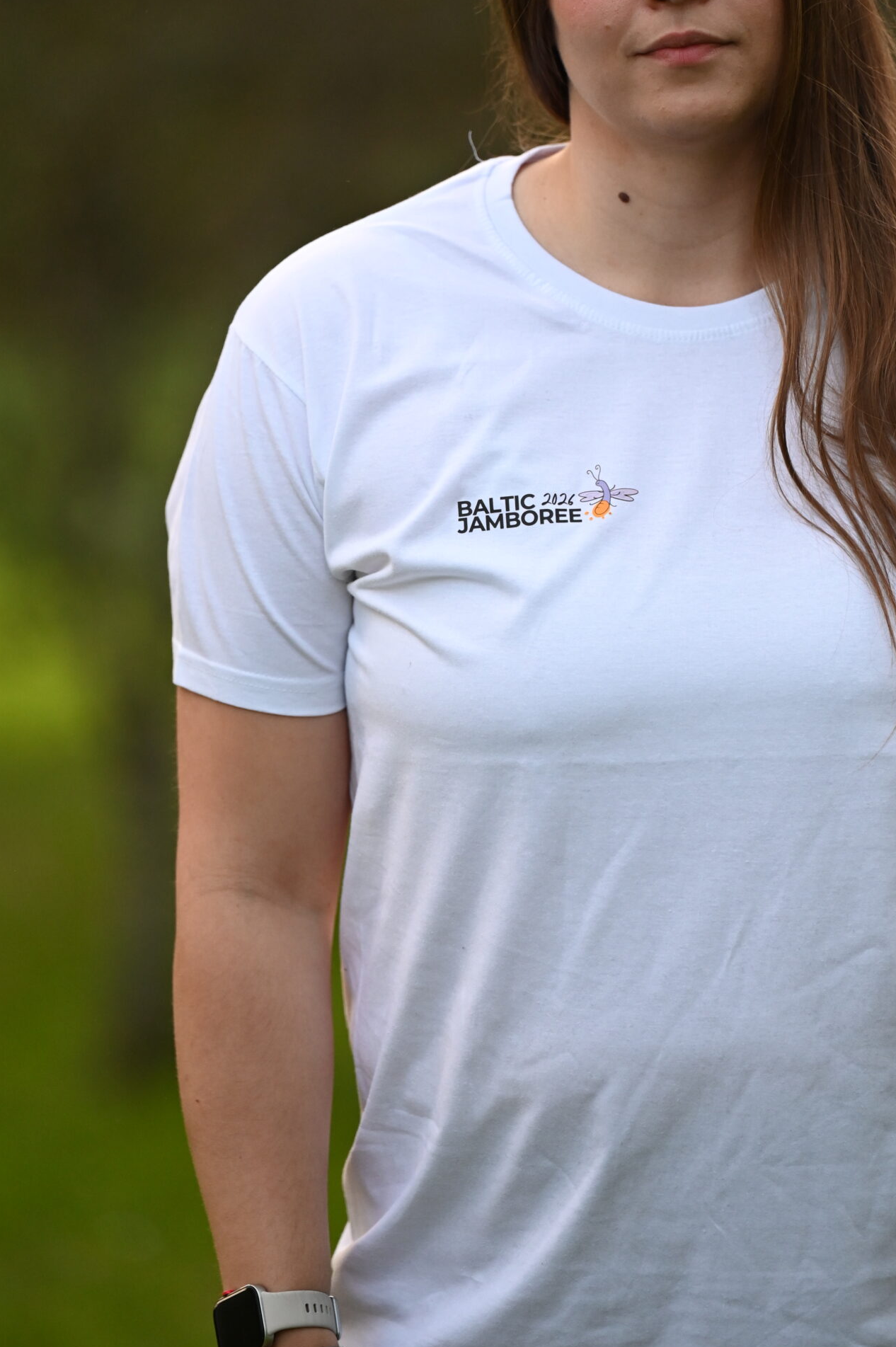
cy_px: 507
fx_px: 10057
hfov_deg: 5.1
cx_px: 417
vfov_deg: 7.7
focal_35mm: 269
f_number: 2.8
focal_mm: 200
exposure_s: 1/800
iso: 1600
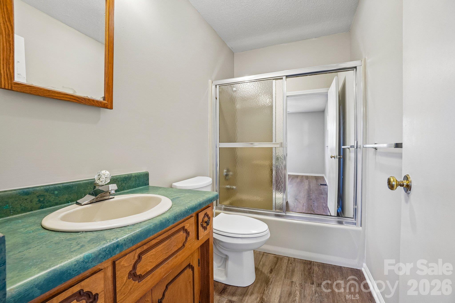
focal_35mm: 15
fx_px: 190
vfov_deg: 77.3
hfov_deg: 100.4
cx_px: 228
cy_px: 152
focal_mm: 10
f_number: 8
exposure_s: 1/13
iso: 400
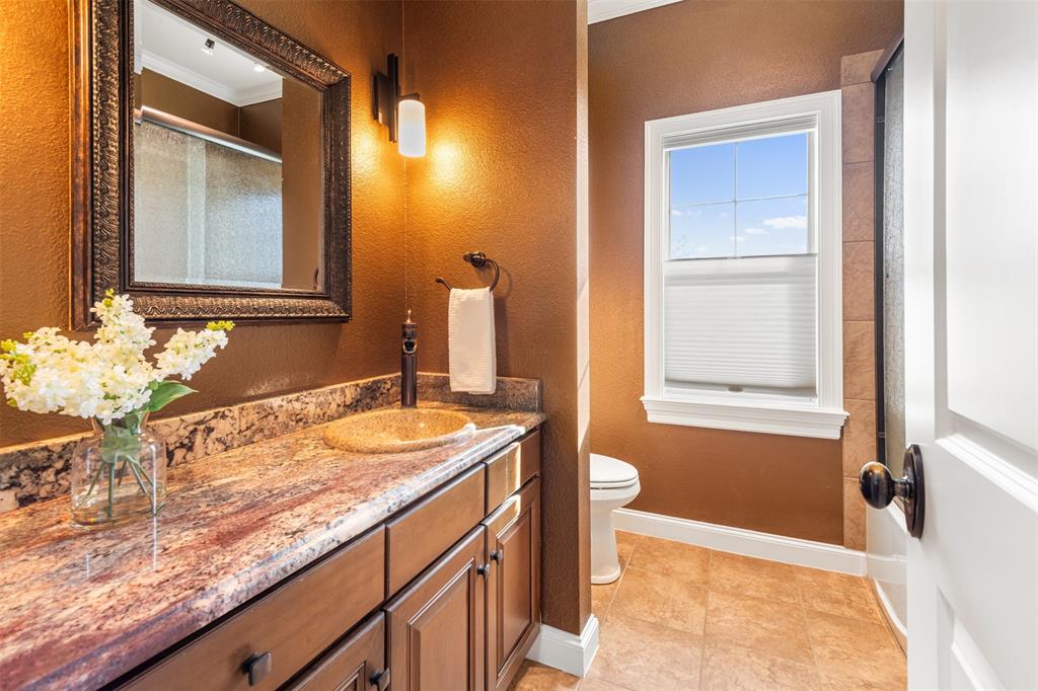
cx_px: 519
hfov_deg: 96.8
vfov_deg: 73.7
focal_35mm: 16
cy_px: 346
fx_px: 461
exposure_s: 1/4
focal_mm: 16
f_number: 9
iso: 250
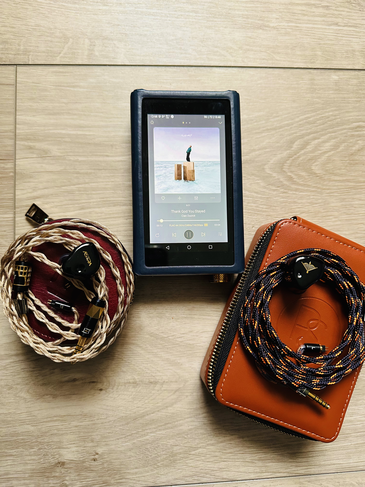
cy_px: 244
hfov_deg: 56.8
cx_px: 182
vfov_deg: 71.6
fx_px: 337
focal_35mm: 24
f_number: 1.78
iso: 400
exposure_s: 1/60
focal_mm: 6.86
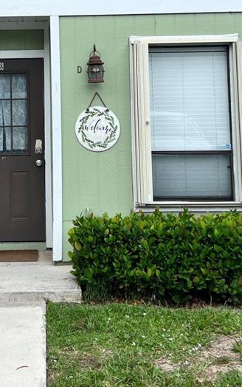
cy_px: 63
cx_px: 41
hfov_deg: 20.3
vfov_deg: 31.4
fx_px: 665
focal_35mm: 63
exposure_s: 1/2165
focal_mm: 5.7
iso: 50
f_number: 1.5
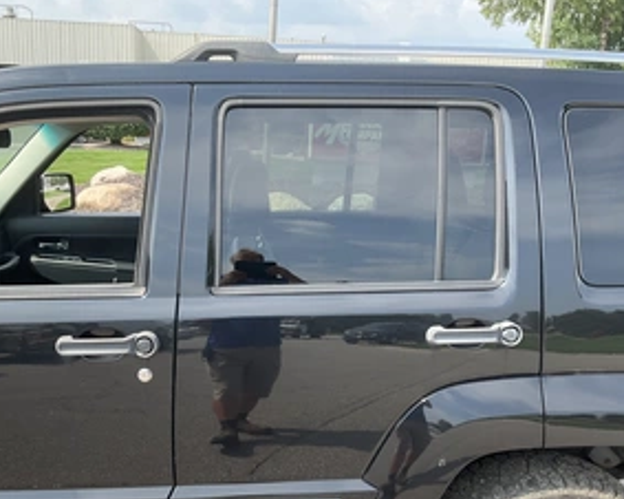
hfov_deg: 45.8
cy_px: 327
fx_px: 738
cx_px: 318
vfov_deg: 37.0
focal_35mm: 40
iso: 25
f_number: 1.8
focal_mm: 3
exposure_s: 1/412
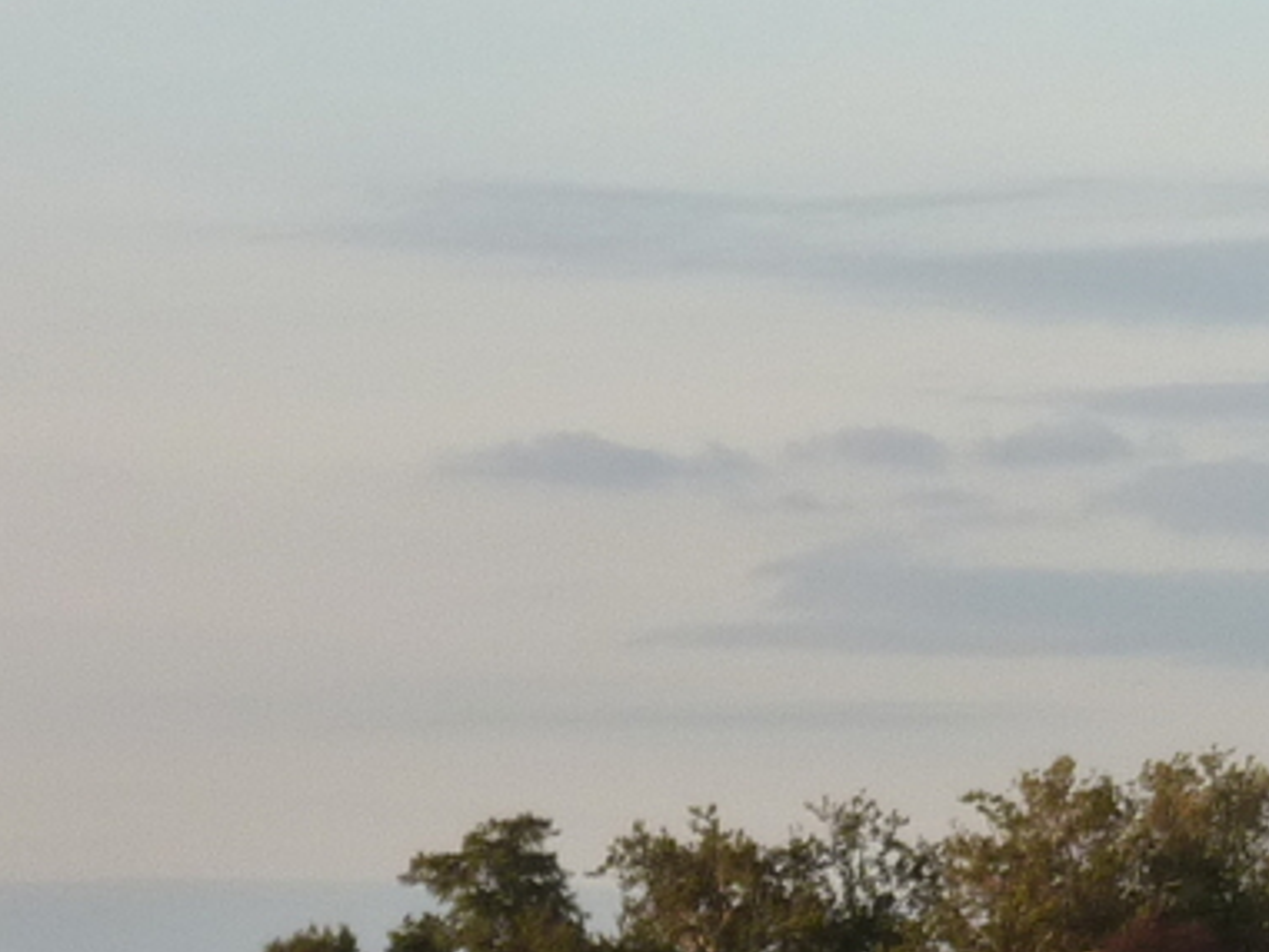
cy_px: 1391
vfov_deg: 3.7
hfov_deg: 4.9
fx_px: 14778
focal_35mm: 403
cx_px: 2335
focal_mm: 15.8
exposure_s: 1/125
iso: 125
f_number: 4.3
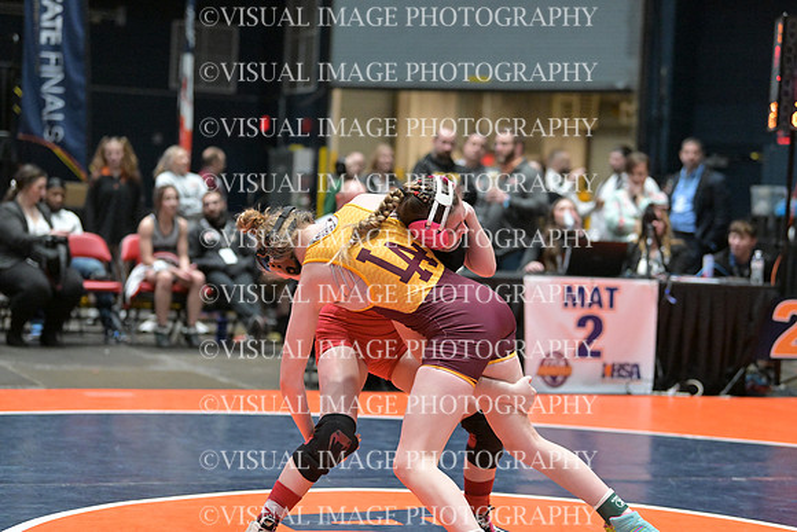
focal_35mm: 92
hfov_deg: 22.1
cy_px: 266
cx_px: 398
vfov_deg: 14.9
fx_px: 2037
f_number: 2.8
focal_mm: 92
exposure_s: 1/800
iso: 6400
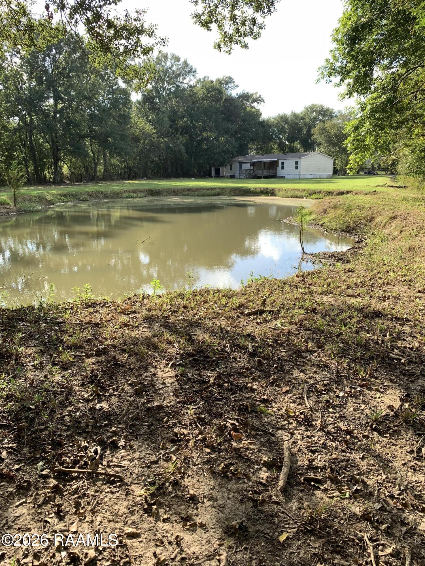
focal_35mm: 26
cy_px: 283
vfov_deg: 67.3
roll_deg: +0.7
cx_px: 212
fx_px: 426
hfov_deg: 53.1
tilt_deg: -12.2
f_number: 1.8
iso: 25
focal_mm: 4.25
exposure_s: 1/711
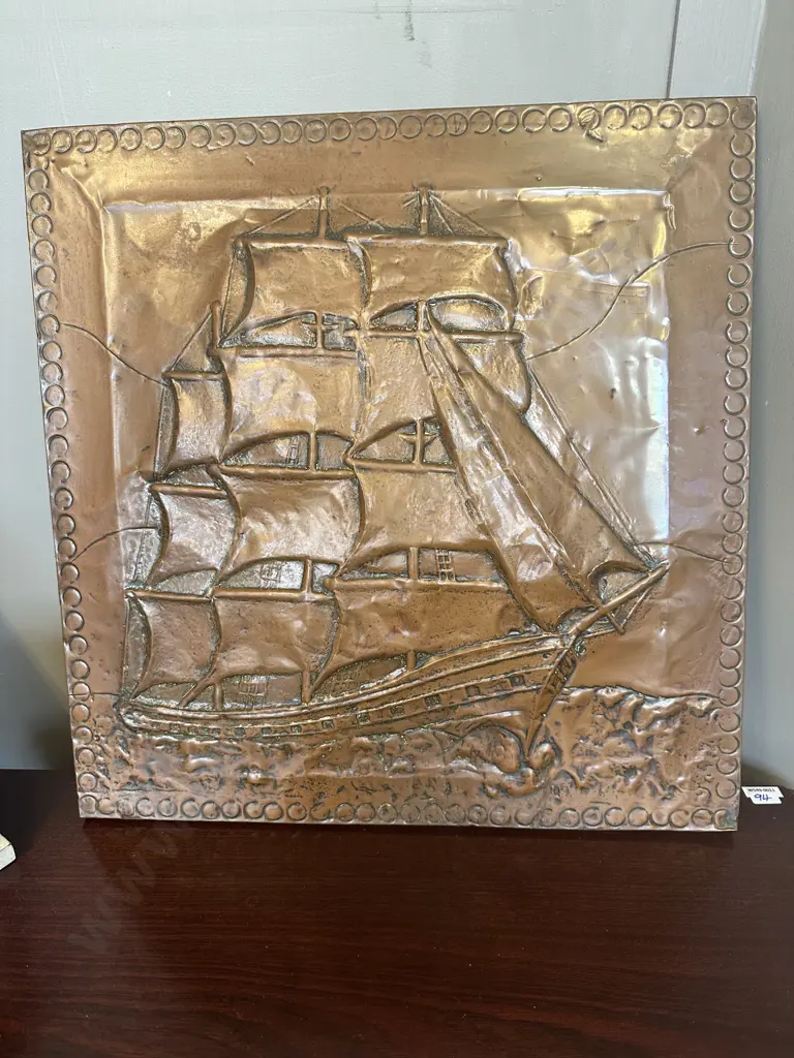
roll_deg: +0.6
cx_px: 397
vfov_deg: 71.6
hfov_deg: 56.8
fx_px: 734
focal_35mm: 24
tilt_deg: -24.9
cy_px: 529
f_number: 1.78
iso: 160
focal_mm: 6.86
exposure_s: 1/50
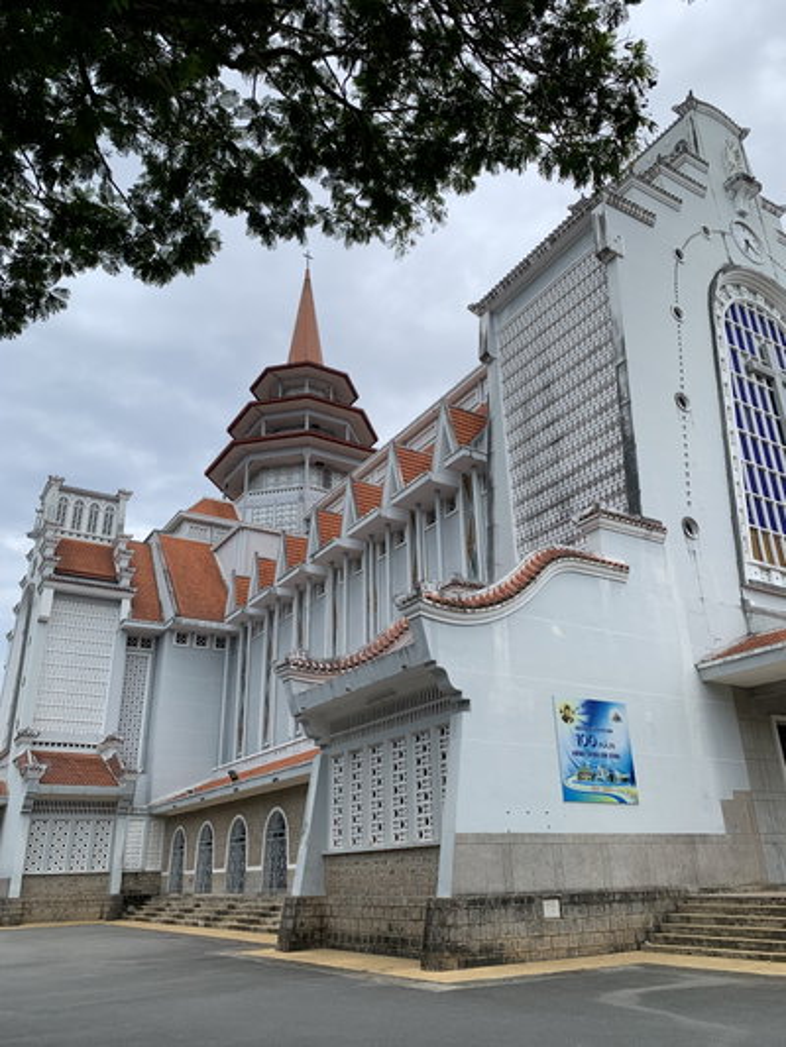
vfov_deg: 67.3
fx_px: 787
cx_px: 393
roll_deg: +1.2
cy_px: 524
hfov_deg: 53.1
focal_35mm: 26
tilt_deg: +25.3
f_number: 1.8
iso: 25
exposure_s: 1/2208
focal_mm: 4.25
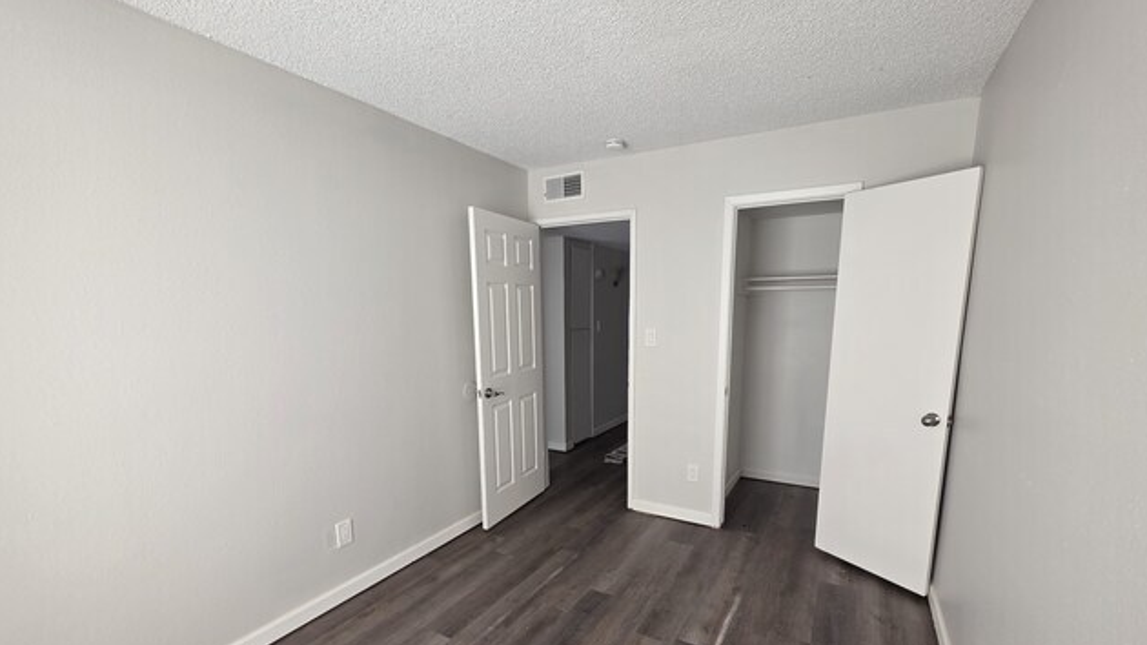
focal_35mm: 15
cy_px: 383
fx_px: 456
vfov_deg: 69.9
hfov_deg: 102.9
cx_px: 602
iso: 125
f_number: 1.9
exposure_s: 1/359
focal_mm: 2.2
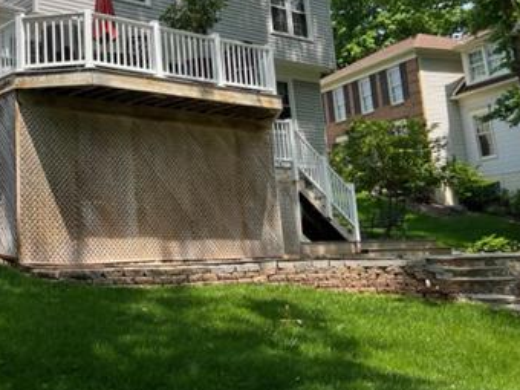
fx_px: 736
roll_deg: +2.9
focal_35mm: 49
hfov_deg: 37.3
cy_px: 83
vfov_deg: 29.1
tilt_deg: +14.0
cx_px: 93
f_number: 1.6
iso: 50
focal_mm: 5.1
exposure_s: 1/2463
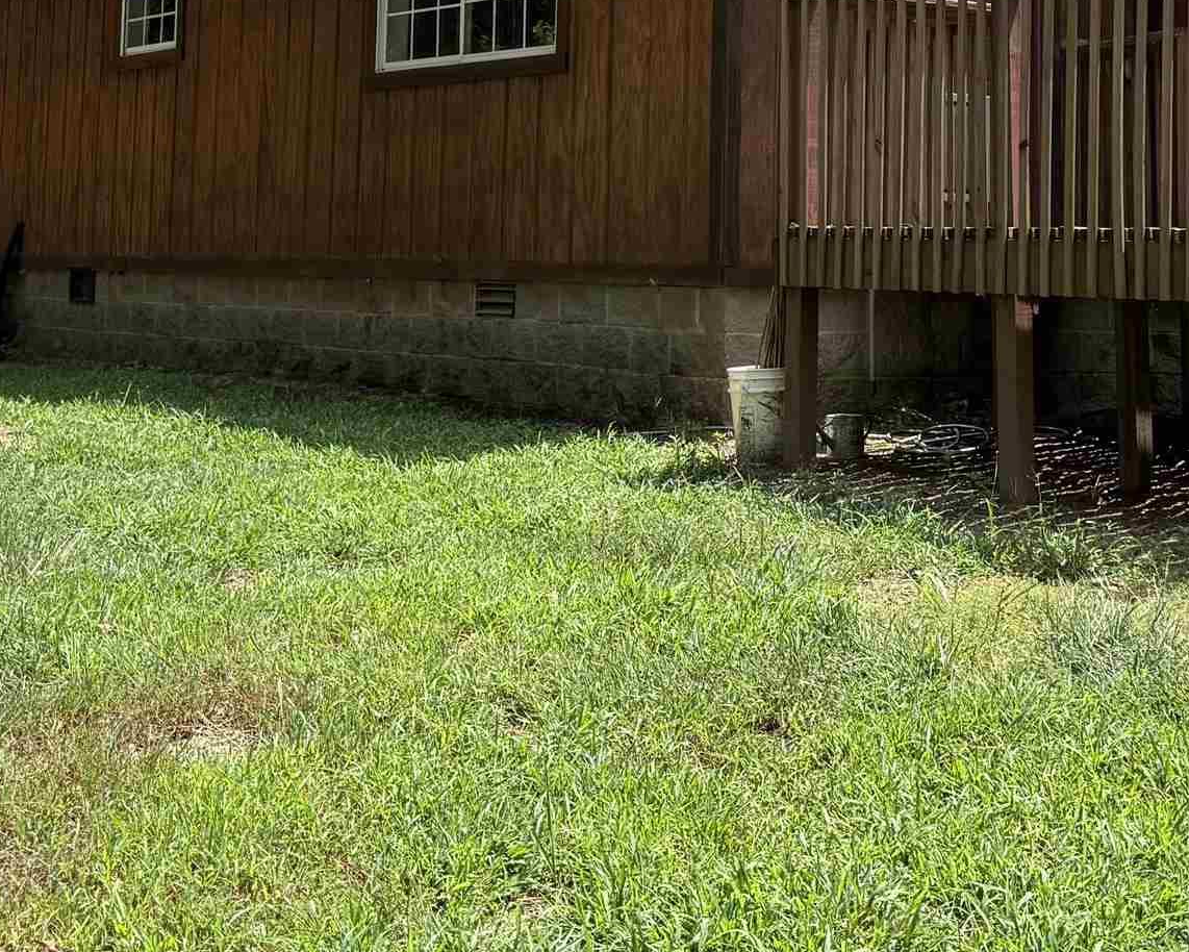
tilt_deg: +7.3
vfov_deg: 23.2
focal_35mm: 63
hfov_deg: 29.9
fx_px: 2217
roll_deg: -1.2
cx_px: 741
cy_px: -15
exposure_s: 1/1949
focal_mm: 6.76
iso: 100
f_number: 1.78
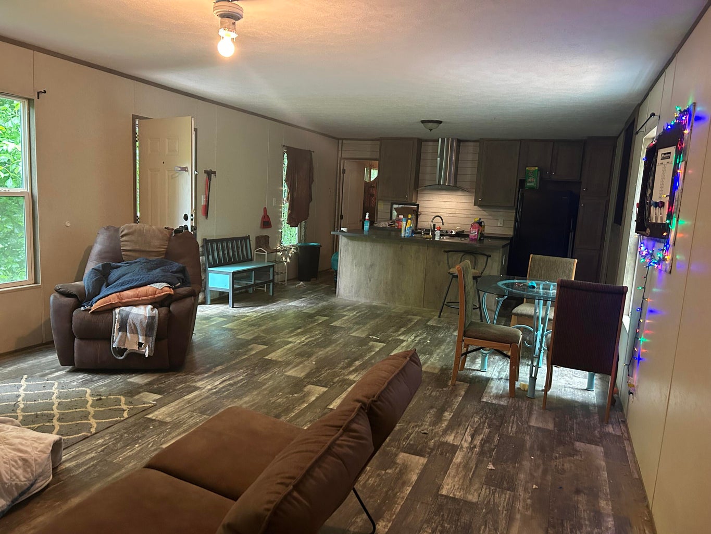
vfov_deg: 53.1
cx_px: 356
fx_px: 534
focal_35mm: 26
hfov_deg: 67.3
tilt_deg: -8.9
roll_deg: -3.7
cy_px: 267
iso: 500
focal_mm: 5.7
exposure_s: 1/40
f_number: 1.5
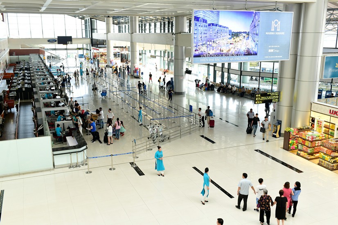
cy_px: 112
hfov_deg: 54.5
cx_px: 169
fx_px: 328
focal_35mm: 35
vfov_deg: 37.8
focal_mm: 35
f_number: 6.3
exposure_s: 1/60
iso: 800
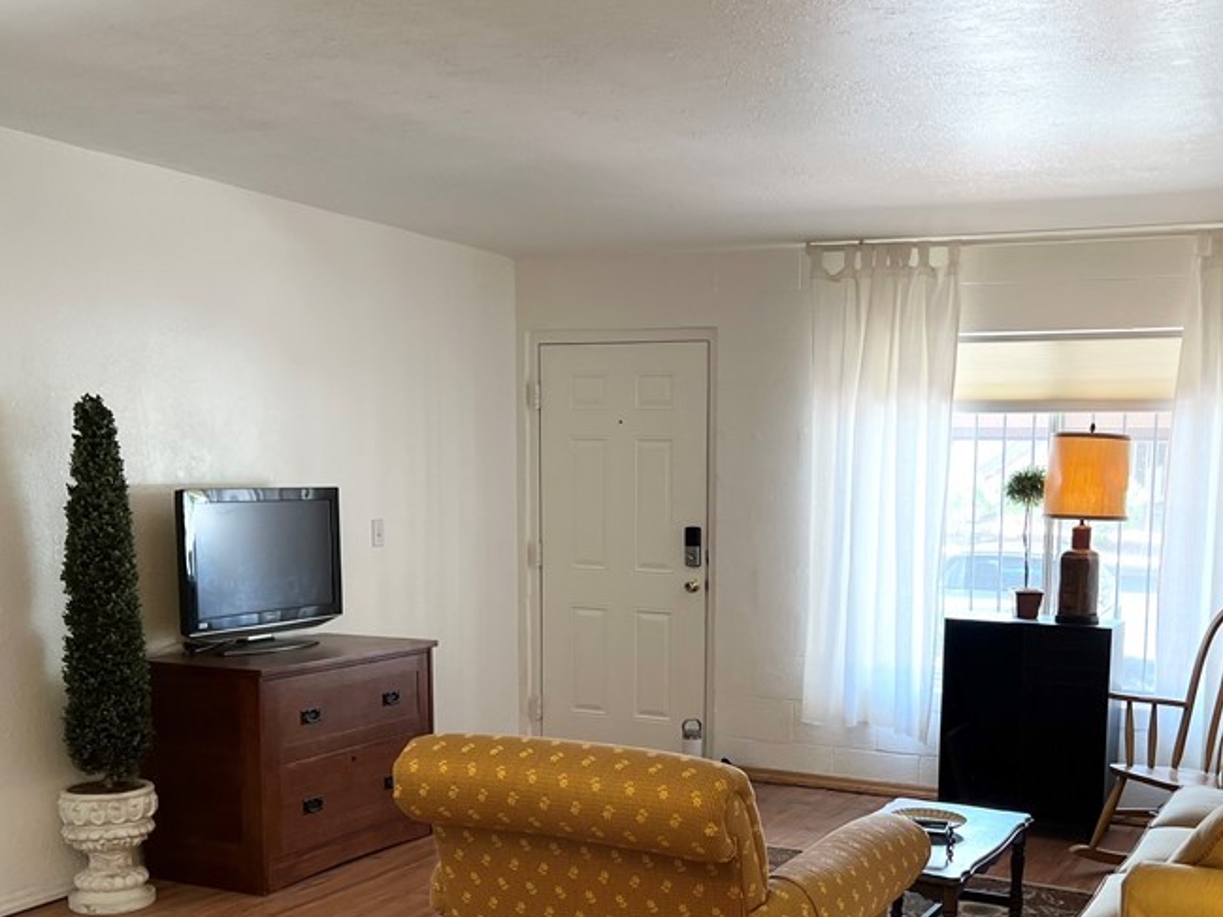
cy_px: 652
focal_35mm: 41
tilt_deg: -8.4
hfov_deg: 45.5
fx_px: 1449
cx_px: 748
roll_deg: -1.0
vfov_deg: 34.6
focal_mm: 5.7
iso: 125
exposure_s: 1/120
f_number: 1.5
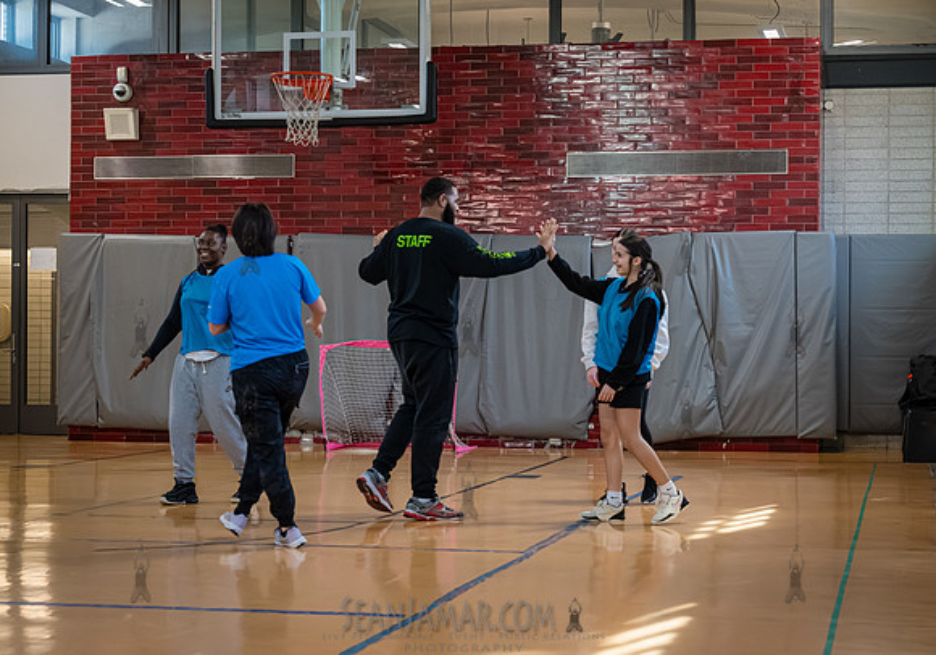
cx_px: 594
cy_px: 334
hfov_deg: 31.4
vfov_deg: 22.4
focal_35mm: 63
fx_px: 1657
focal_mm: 50
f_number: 4
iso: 8000
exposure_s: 1/1000
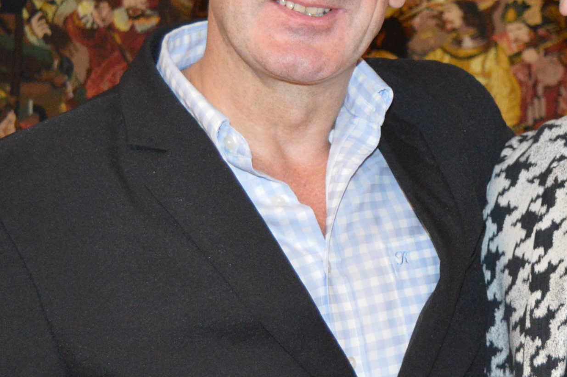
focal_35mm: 113
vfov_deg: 12.1
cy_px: 135
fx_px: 1781
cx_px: 507
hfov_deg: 17.8
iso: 2200
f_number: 4.2
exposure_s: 1/60
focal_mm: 31
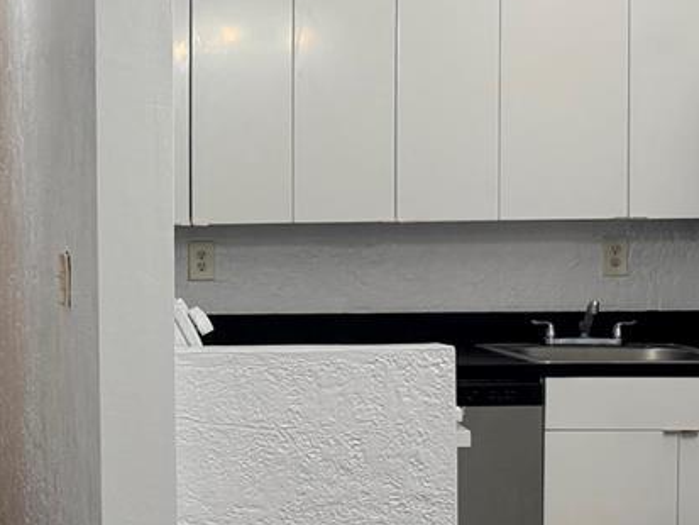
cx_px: -193
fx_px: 1878
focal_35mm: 93
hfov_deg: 19.5
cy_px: 257
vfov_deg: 15.9
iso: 160
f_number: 1.78
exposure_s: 1/120
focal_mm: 6.76
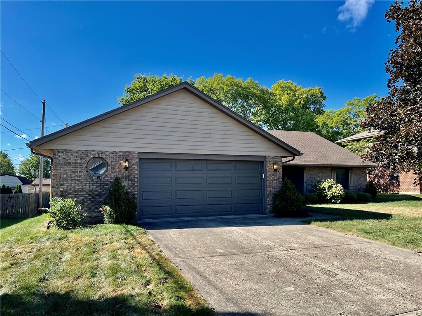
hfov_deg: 67.3
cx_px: 211
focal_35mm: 26
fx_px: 317
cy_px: 158
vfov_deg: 53.1
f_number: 1.5
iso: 50
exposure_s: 1/1972
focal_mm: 5.7
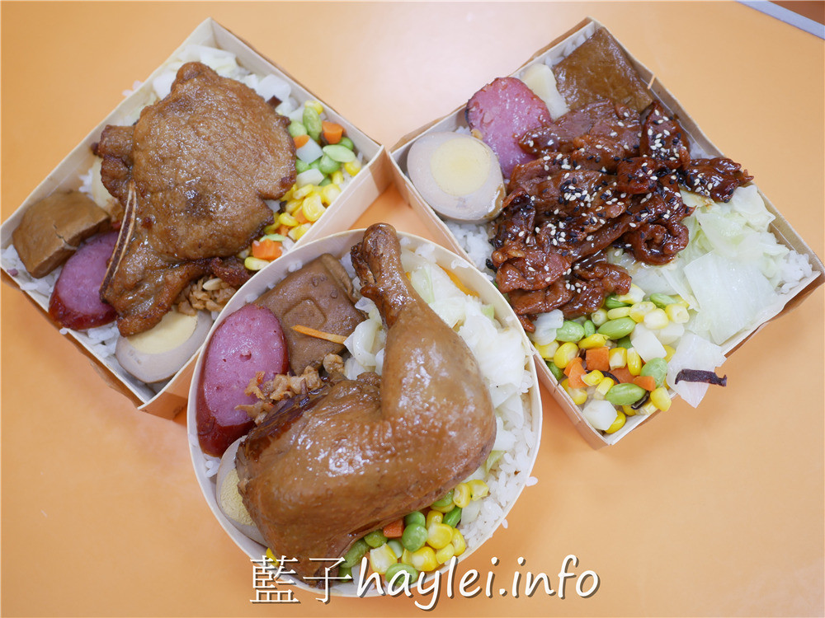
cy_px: 309
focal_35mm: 30
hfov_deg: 60.0
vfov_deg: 46.8
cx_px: 412
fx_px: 715
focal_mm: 15
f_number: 1.7
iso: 200
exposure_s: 1/80
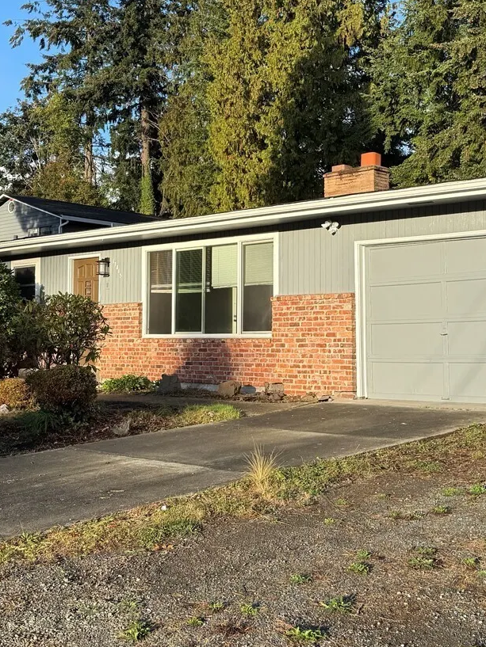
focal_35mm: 47
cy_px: 300
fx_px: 880
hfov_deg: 30.9
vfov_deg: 40.4
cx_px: 246
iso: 80
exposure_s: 1/1585
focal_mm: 6.76
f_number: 1.78
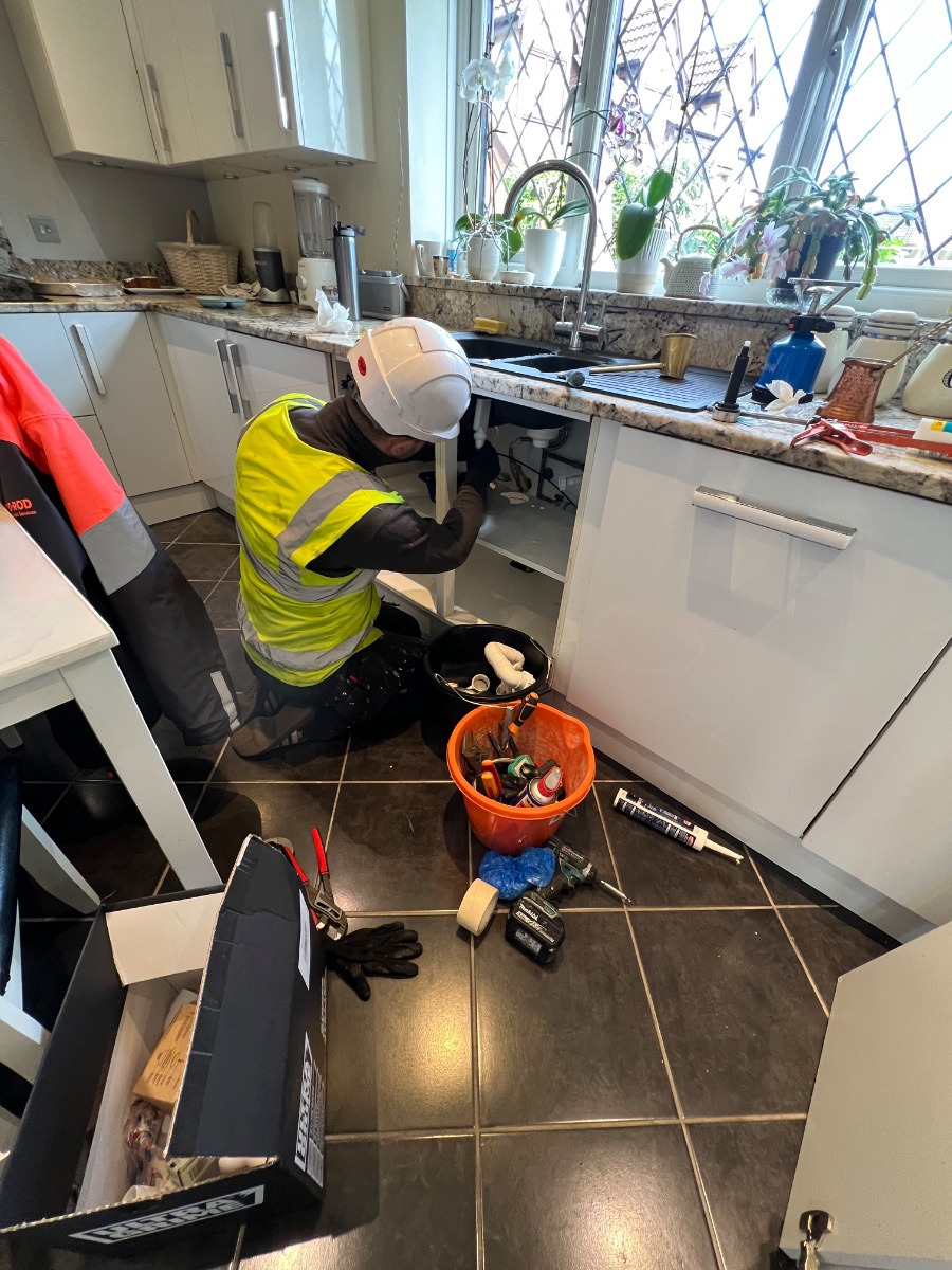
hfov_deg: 89.9
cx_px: 476
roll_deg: -2.3
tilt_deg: -36.6
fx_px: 477
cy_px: 635
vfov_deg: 106.2
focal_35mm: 13
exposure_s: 1/60
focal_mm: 1.57
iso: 320
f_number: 1.8
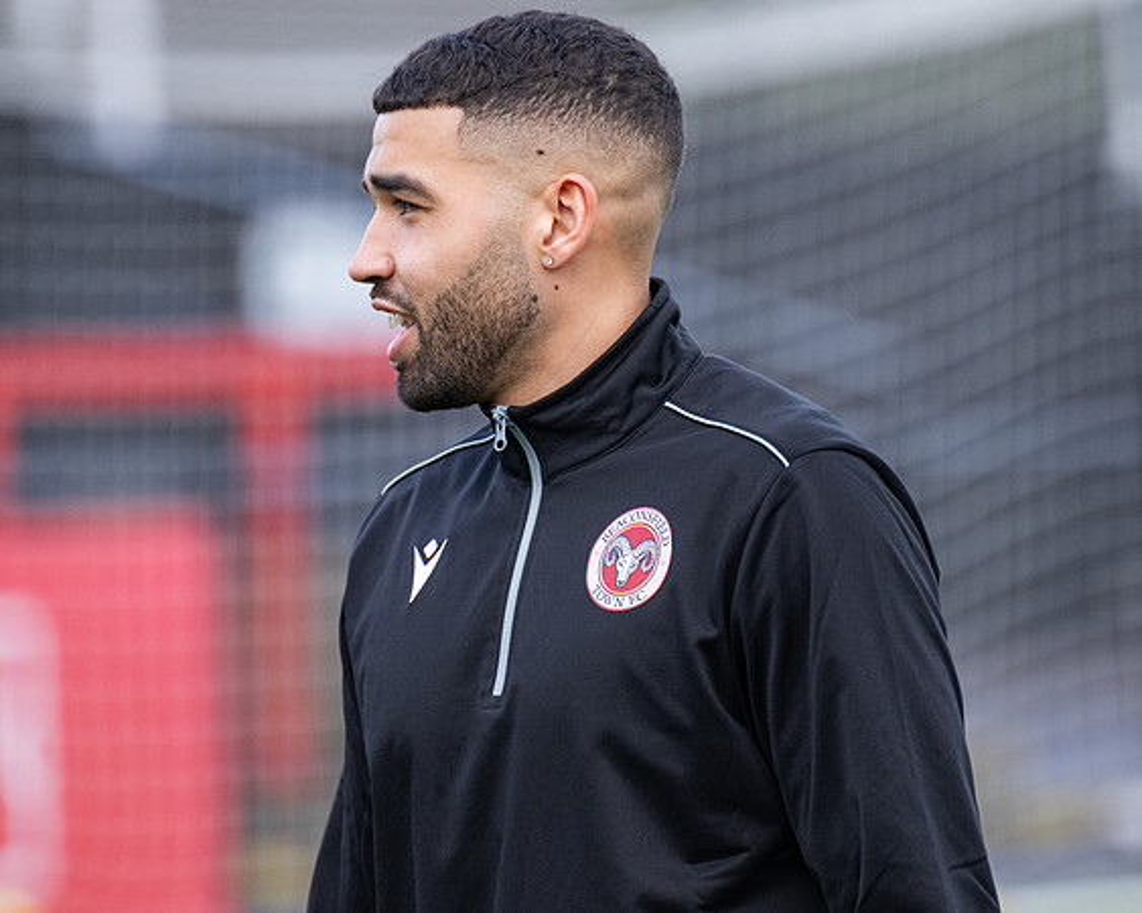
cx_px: 619
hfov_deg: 3.6
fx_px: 18351
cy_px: 389
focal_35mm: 543
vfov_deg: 2.8
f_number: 4
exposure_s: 1/1250
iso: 800
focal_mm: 280
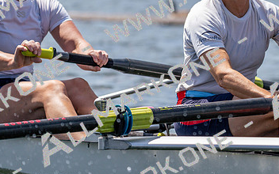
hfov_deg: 4.8
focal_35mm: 439
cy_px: 45
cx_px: 202
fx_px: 3338
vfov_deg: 3.0
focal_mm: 261
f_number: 5.6
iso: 250
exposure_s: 1/2000
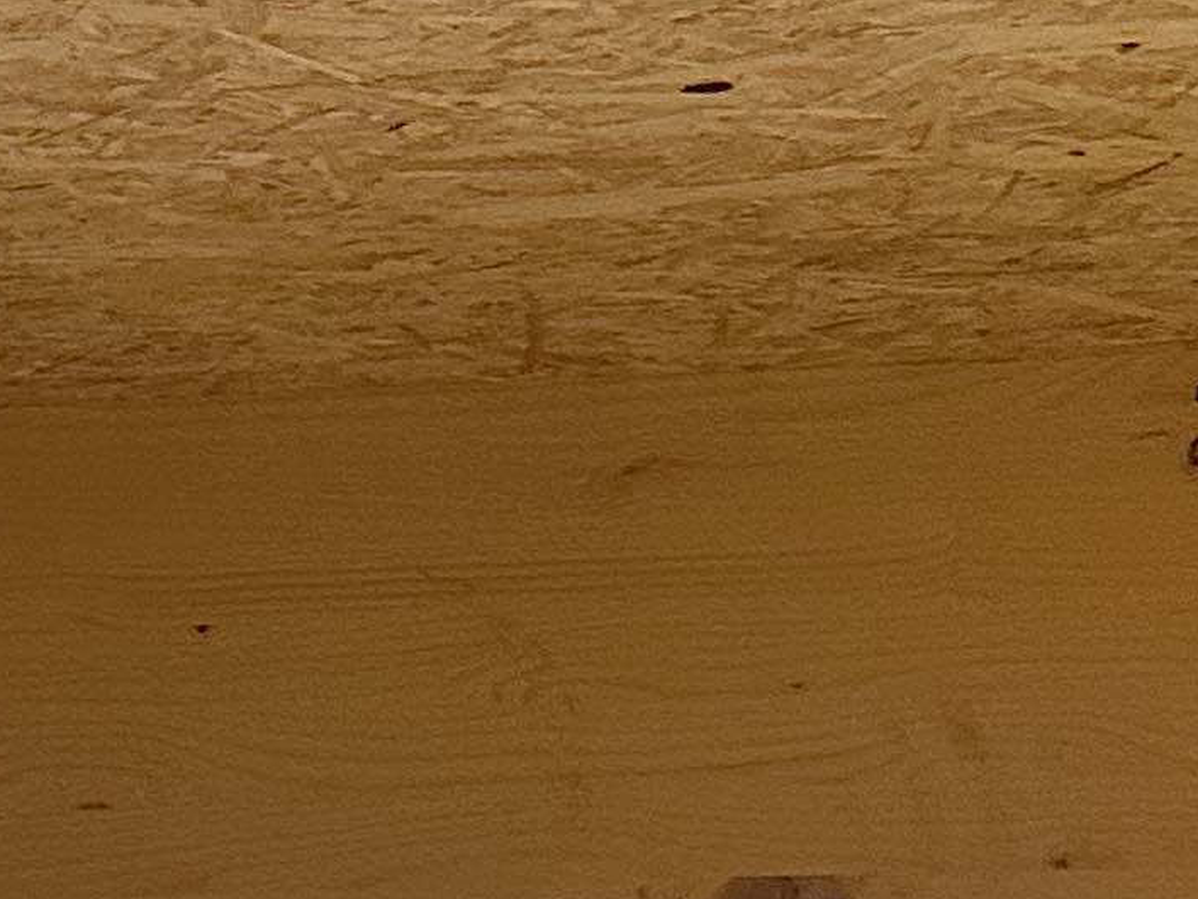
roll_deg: -1.7
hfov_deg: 13.1
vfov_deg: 9.7
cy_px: 2097
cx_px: -915
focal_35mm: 137
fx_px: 4743
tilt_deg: -1.6
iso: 320
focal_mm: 6.86
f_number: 1.78
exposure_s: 1/60
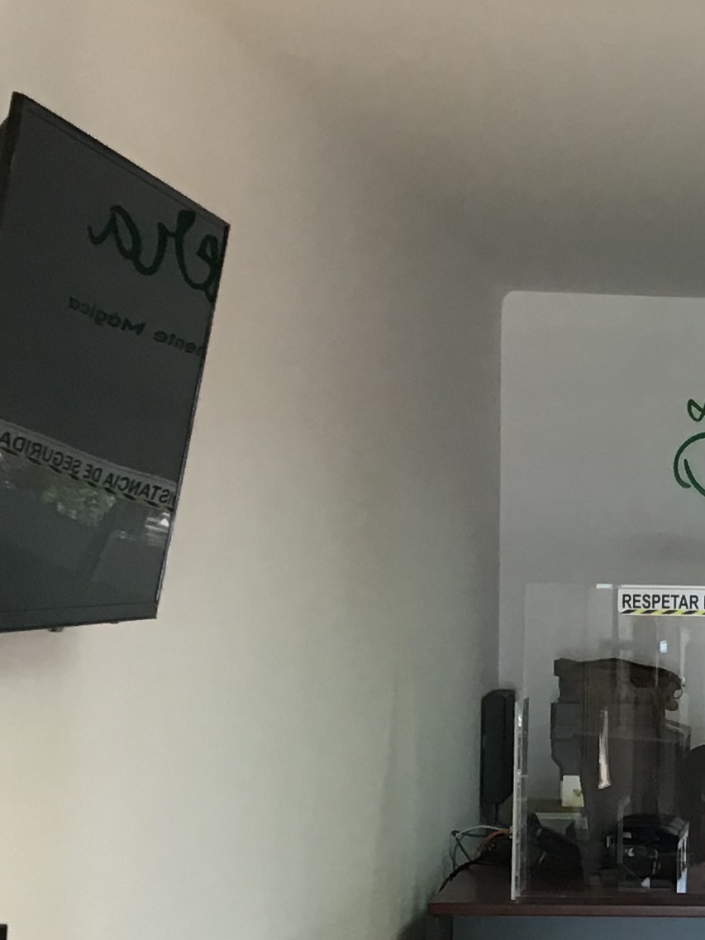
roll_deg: -1.2
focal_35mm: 89
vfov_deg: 21.9
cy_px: 630
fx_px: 2416
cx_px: 978
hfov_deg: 15.6
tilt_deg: -0.9
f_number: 2.4
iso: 64
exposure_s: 1/33
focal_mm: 3.3
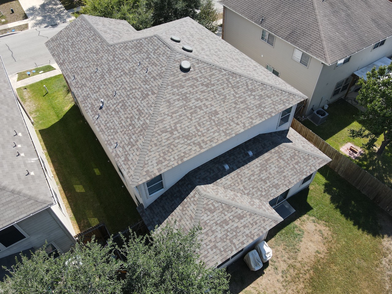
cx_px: 196
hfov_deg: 71.6
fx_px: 272
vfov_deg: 56.8
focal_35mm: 24
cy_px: 147
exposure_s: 1/350
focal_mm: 4.5
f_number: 2.8
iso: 100
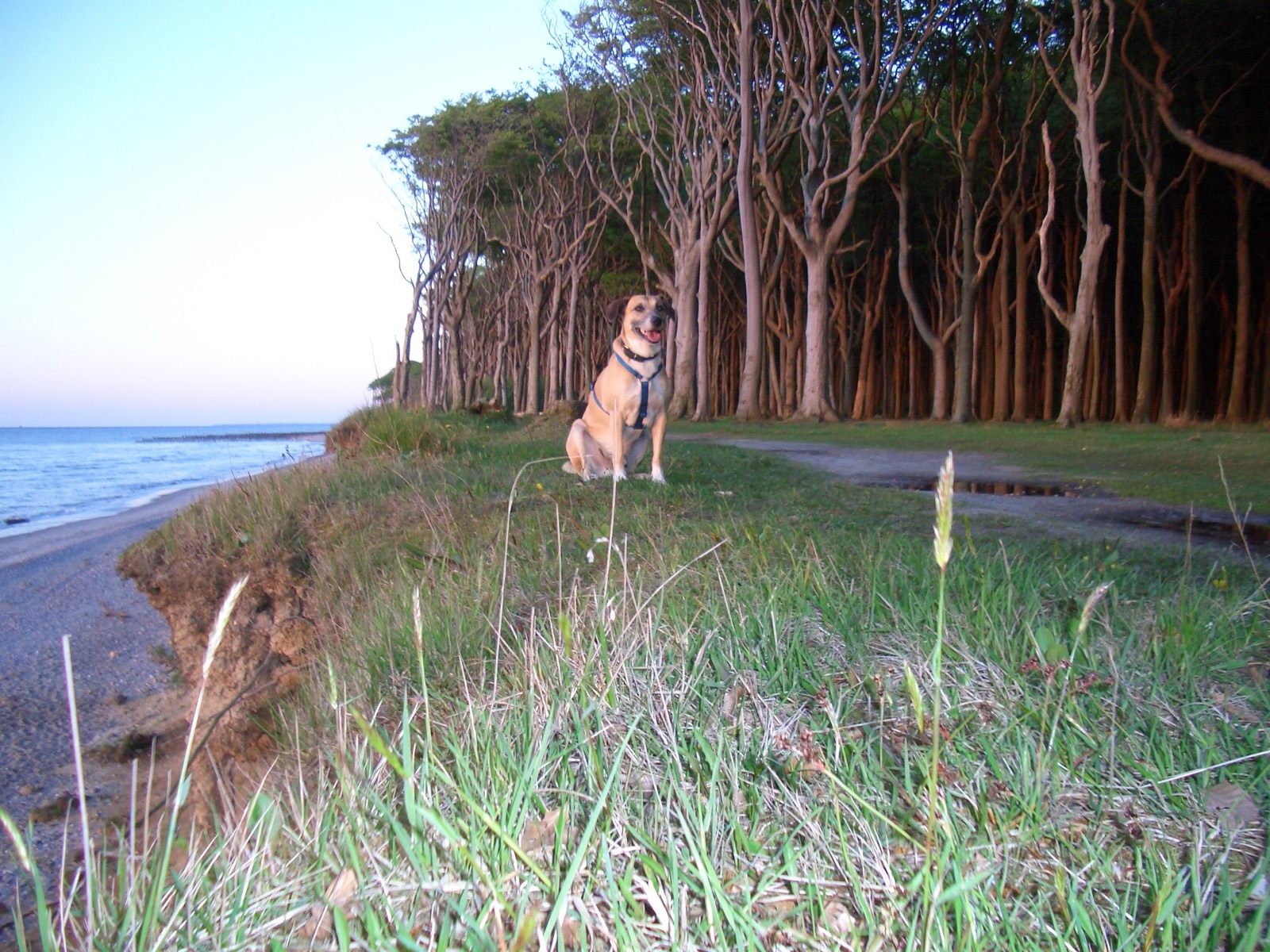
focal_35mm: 35
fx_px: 1284
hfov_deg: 52.6
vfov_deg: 40.7
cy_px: 476
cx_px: 635
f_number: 2.6
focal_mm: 5.8
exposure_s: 1/60
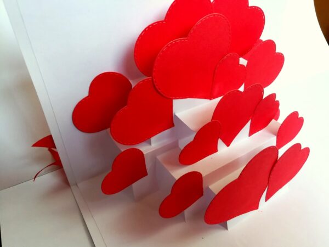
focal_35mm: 26
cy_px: 124
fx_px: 247
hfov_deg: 67.3
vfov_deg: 53.1
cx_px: 164
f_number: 2.2
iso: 80
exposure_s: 1/40
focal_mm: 3.83
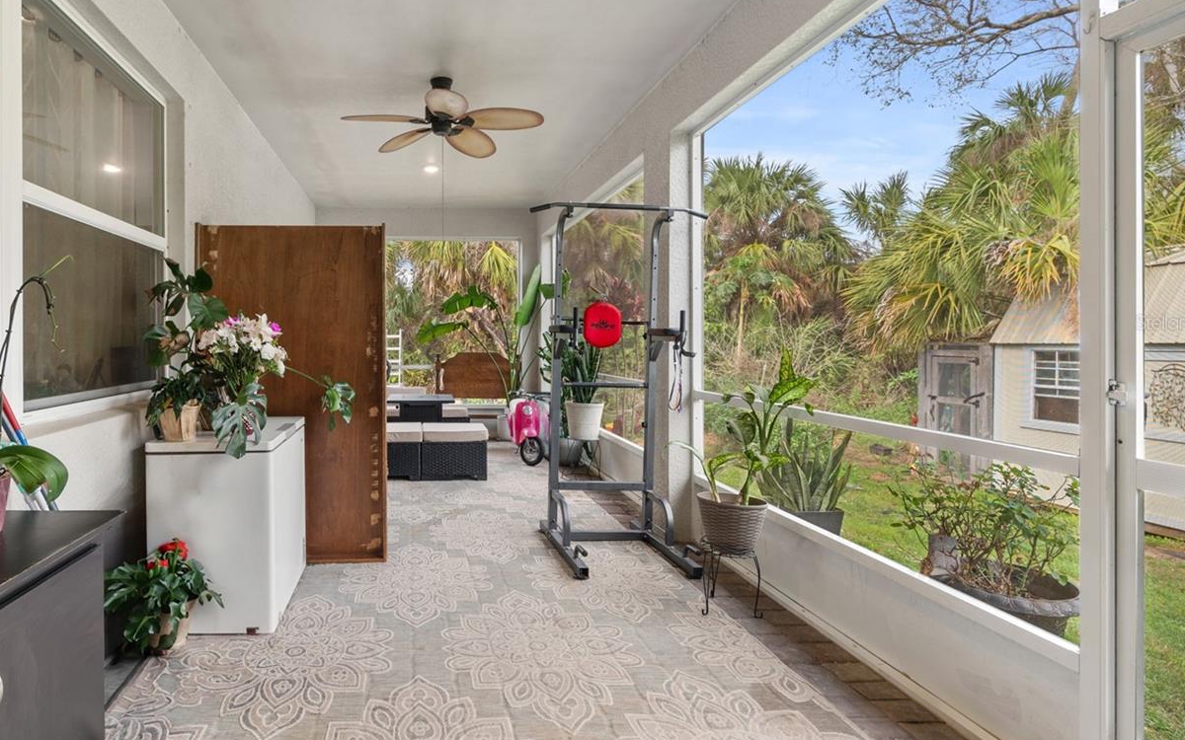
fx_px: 614
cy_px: 322
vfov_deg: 62.0
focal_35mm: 19
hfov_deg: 86.0
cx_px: 434
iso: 200
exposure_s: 1/2
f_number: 8
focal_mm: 14
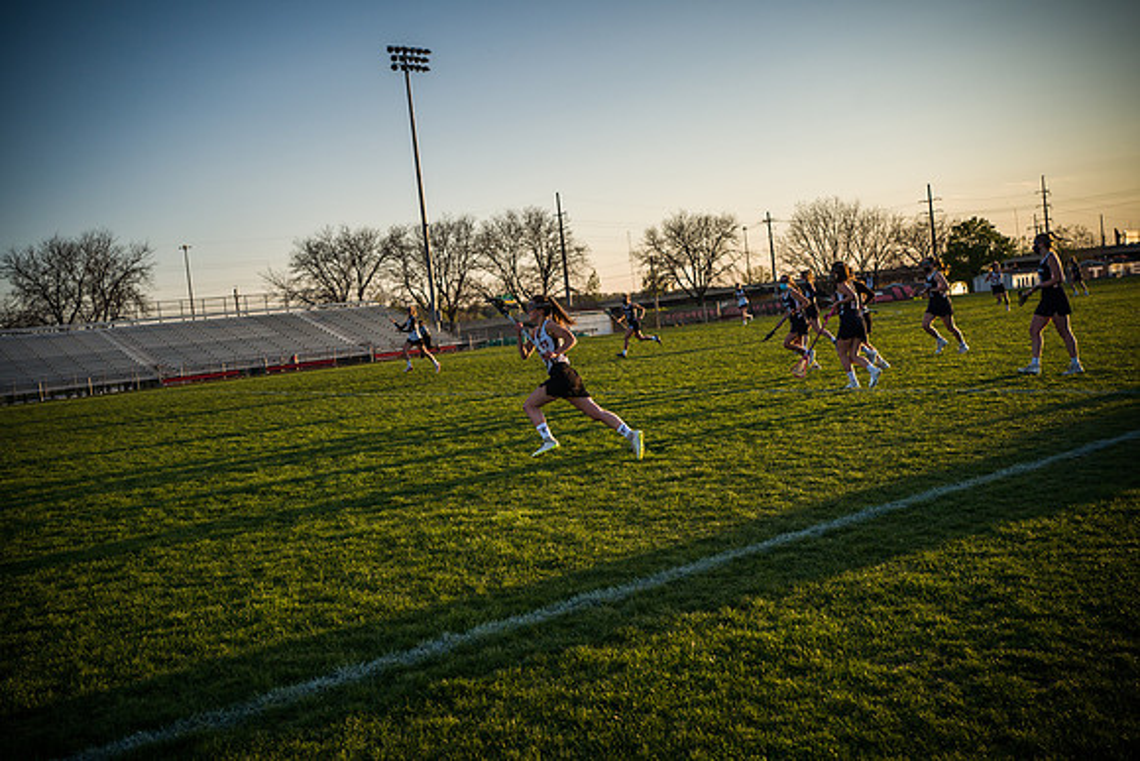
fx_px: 1124
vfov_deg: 37.4
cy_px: 386
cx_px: 562
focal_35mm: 35
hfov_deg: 53.8
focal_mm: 35
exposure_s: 1/1600
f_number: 4
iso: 400
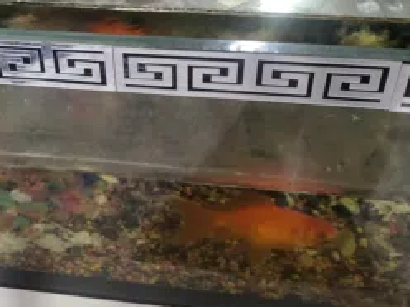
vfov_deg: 23.0
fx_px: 734
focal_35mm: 62
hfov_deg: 30.1
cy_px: 26
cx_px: 60
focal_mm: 5
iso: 500
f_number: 1.8
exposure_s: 1/25
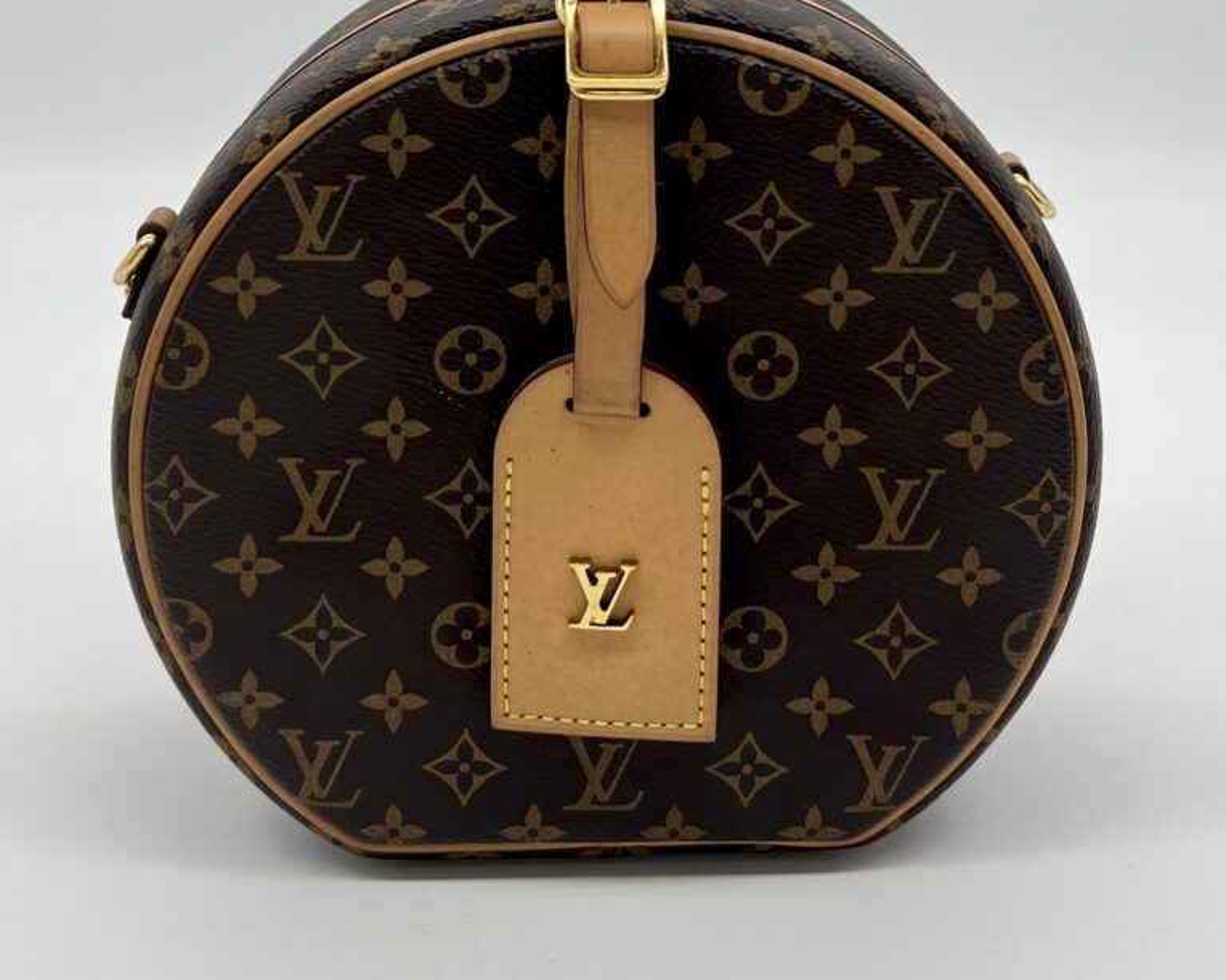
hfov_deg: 52.8
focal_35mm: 34
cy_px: 192
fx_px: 1234
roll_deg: +0.5
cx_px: 615
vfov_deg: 41.4
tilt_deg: -13.4
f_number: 1.5
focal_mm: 5.7
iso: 40
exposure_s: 1/166
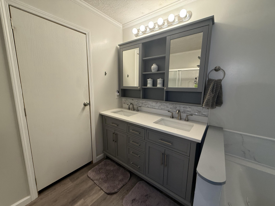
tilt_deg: -8.7
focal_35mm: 14
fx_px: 111
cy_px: 103
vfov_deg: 85.7
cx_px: 138
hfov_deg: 102.1
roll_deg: -1.1
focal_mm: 2.22
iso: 200
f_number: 2.2
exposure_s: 1/60
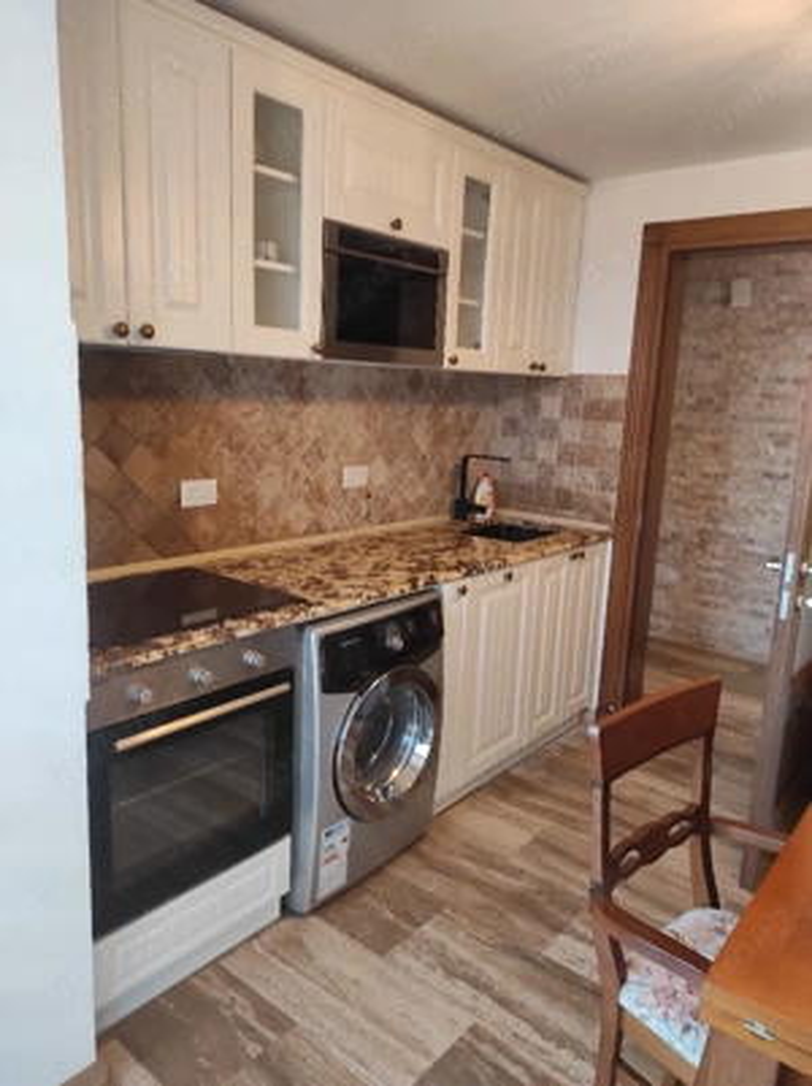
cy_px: 543
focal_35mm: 25
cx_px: 406
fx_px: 783
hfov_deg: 54.8
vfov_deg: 69.4
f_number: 1.89
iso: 450
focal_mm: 5.43
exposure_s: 1/33
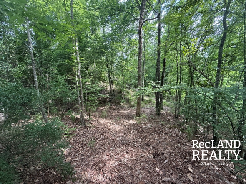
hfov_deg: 102.1
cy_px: 92
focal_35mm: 14
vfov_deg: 85.7
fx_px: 99
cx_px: 123
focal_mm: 2.22
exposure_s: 1/99
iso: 80
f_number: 2.2
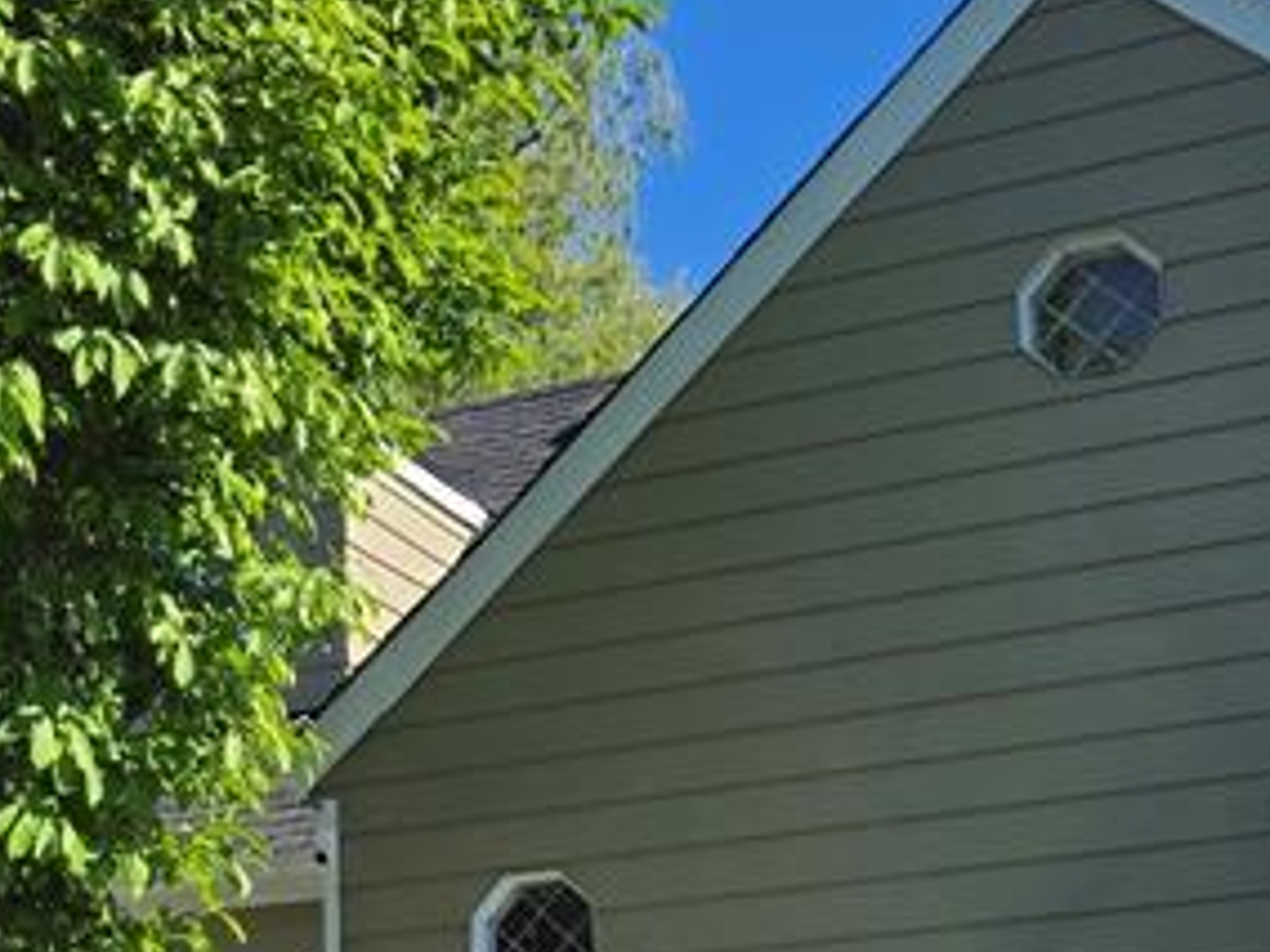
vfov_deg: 17.0
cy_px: 1122
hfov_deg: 23.3
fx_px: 3045
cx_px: 295
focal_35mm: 83
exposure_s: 1/2378
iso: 25
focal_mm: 5.4
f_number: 1.8
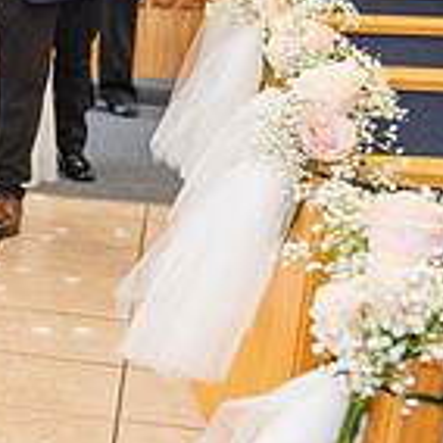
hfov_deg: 11.8
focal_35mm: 132
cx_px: -437
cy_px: 33
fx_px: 1911
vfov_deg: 13.1
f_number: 5
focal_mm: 38
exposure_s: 1/100
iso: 1250
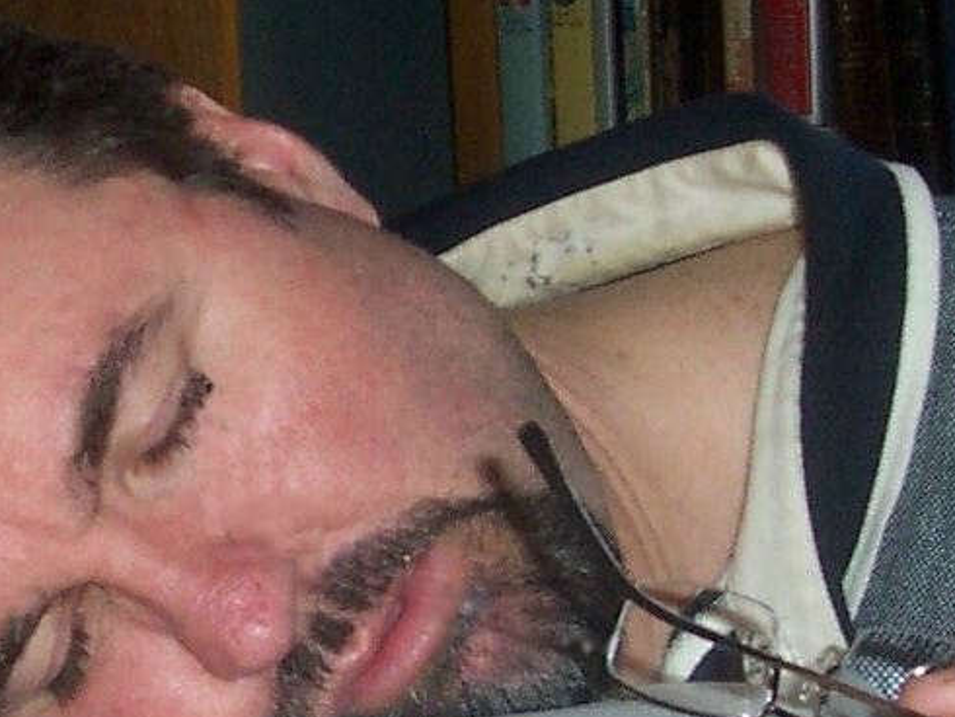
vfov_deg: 11.9
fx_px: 3450
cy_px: 460
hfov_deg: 15.6
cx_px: 96
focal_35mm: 125
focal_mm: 5.6
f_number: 2.8
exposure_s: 1/60
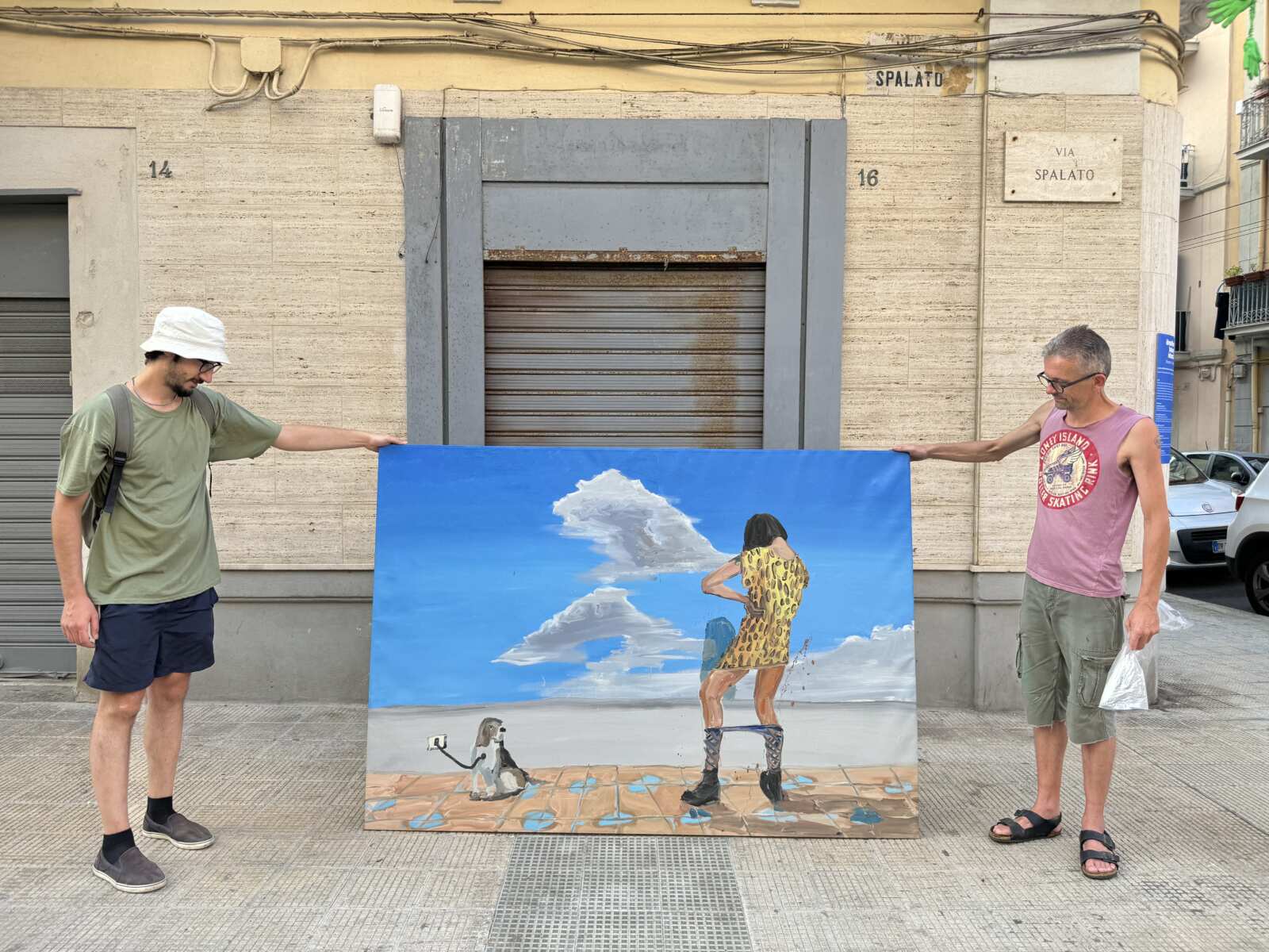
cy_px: 476
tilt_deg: +0.2
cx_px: 634
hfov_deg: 71.6
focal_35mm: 24
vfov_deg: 56.8
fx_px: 880
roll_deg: -2.1
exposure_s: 1/366
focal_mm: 6.76
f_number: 1.78
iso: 80
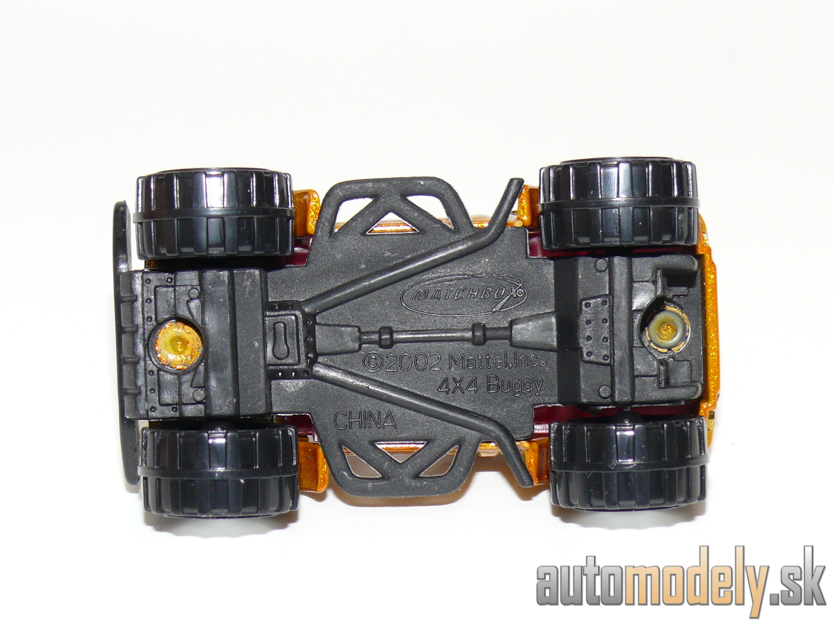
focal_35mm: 103
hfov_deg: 19.1
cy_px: 312
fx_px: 2479
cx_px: 416
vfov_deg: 14.4
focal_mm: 13.6
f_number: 4
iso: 100
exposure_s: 1/30
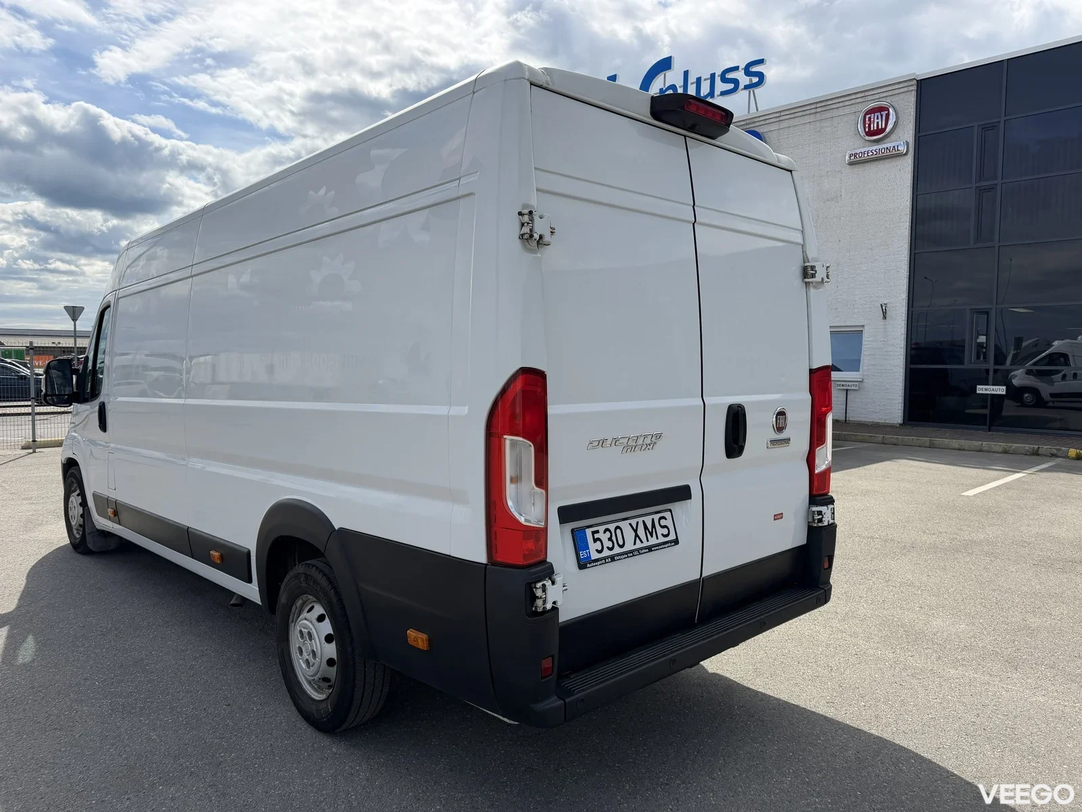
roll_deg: -0.2
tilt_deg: -4.1
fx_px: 750
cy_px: 406
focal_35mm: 24
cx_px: 541
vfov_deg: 56.8
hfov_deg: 71.6
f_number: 1.78
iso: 100
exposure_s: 1/5714
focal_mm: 6.76
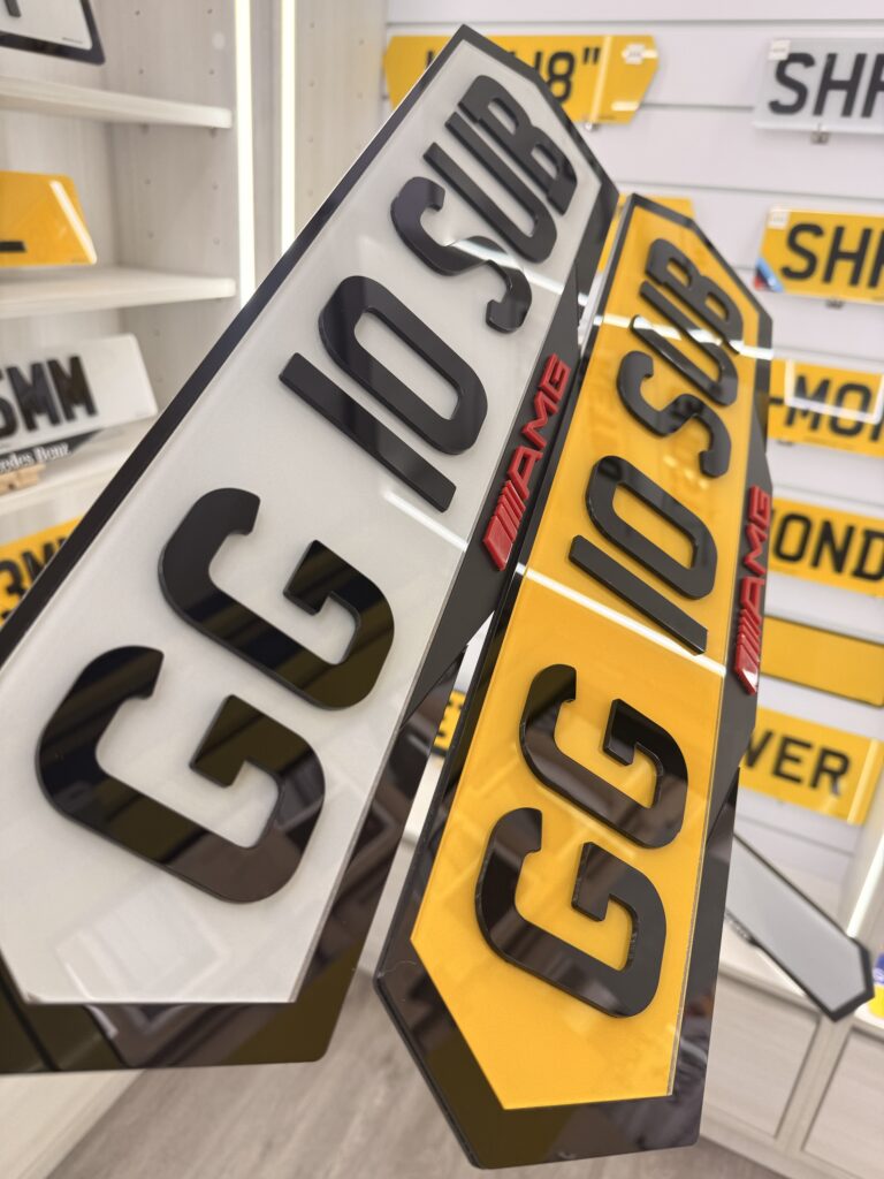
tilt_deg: -24.6
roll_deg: -4.6
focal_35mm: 24
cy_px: 590
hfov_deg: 56.8
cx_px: 442
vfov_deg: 71.6
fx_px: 817
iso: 64
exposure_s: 1/157
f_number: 1.78
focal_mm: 6.76
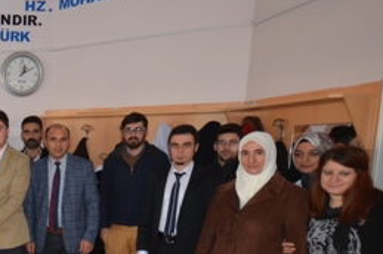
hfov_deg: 41.6
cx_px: -35
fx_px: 393
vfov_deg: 34.9
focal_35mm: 37
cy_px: 196
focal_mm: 10
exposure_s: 1/60
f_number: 4
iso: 320
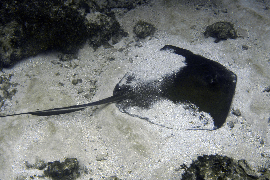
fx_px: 675
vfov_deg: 15.2
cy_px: 90
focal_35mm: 90
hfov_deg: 22.6
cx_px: 135
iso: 200
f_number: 11
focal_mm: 60
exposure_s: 1/125
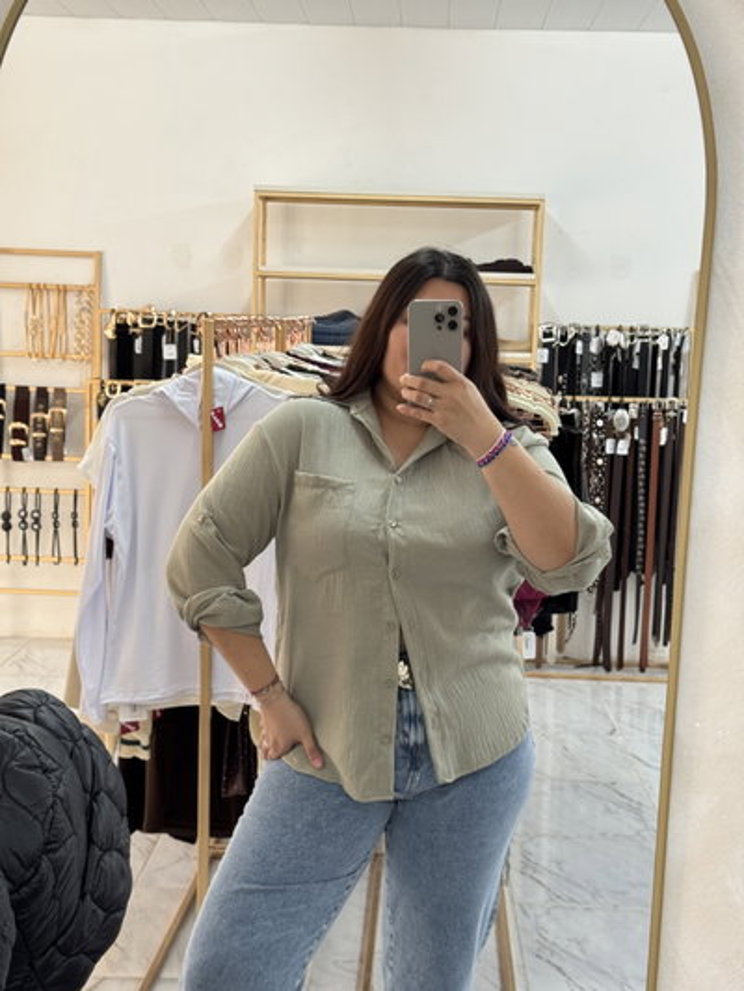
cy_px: 496
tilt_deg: -6.3
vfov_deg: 39.6
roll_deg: -1.0
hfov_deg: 30.3
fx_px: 1375
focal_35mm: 48
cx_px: 372
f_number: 1.78
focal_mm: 6.76
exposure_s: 1/50
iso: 125
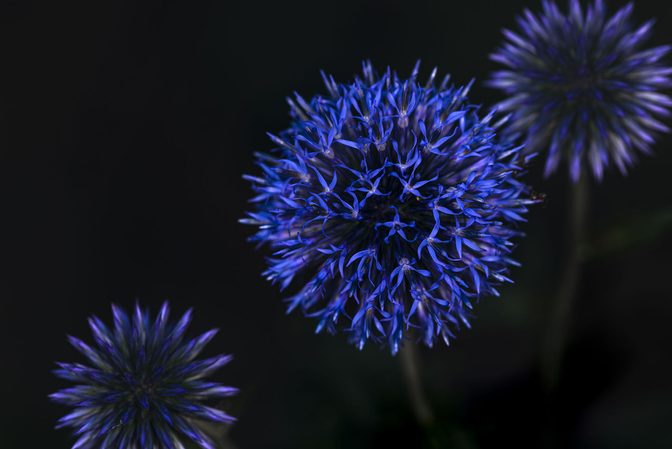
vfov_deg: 10.7
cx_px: 342
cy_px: 244
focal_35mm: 128
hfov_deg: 16.0
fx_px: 2390
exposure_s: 1/160
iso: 100
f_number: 6.3
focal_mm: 105
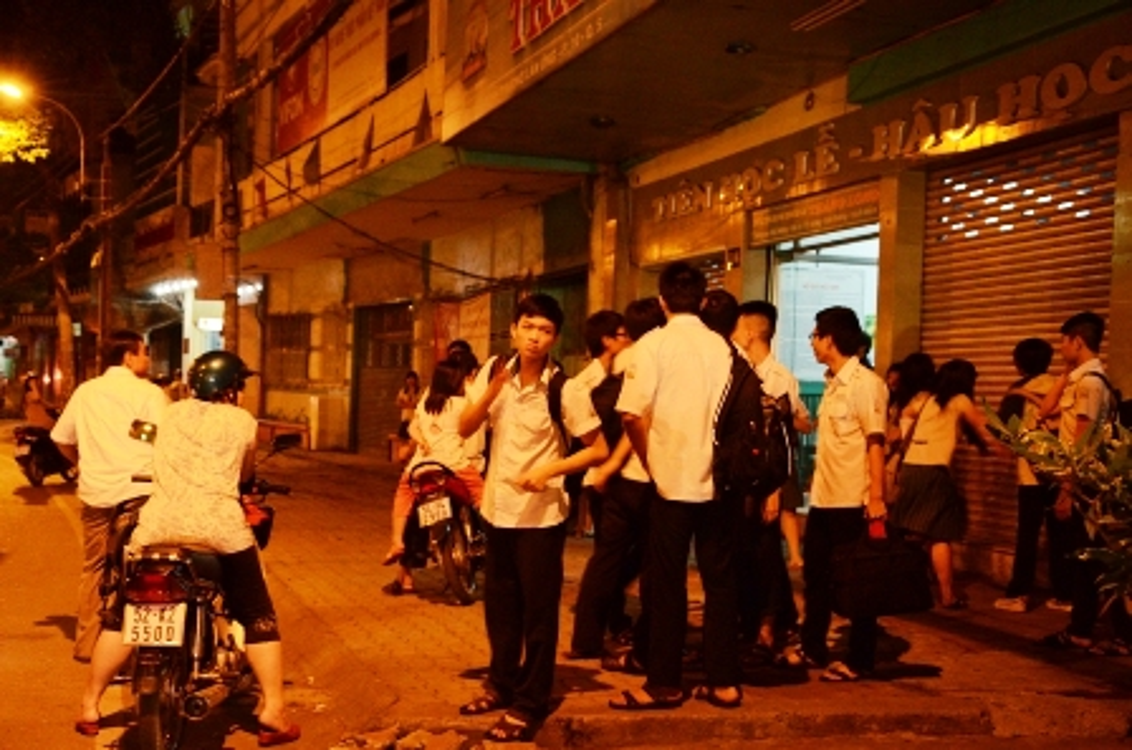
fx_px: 1601
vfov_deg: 26.4
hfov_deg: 38.9
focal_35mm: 51
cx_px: 566
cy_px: 375
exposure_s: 1/20
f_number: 5
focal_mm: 34
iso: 2500
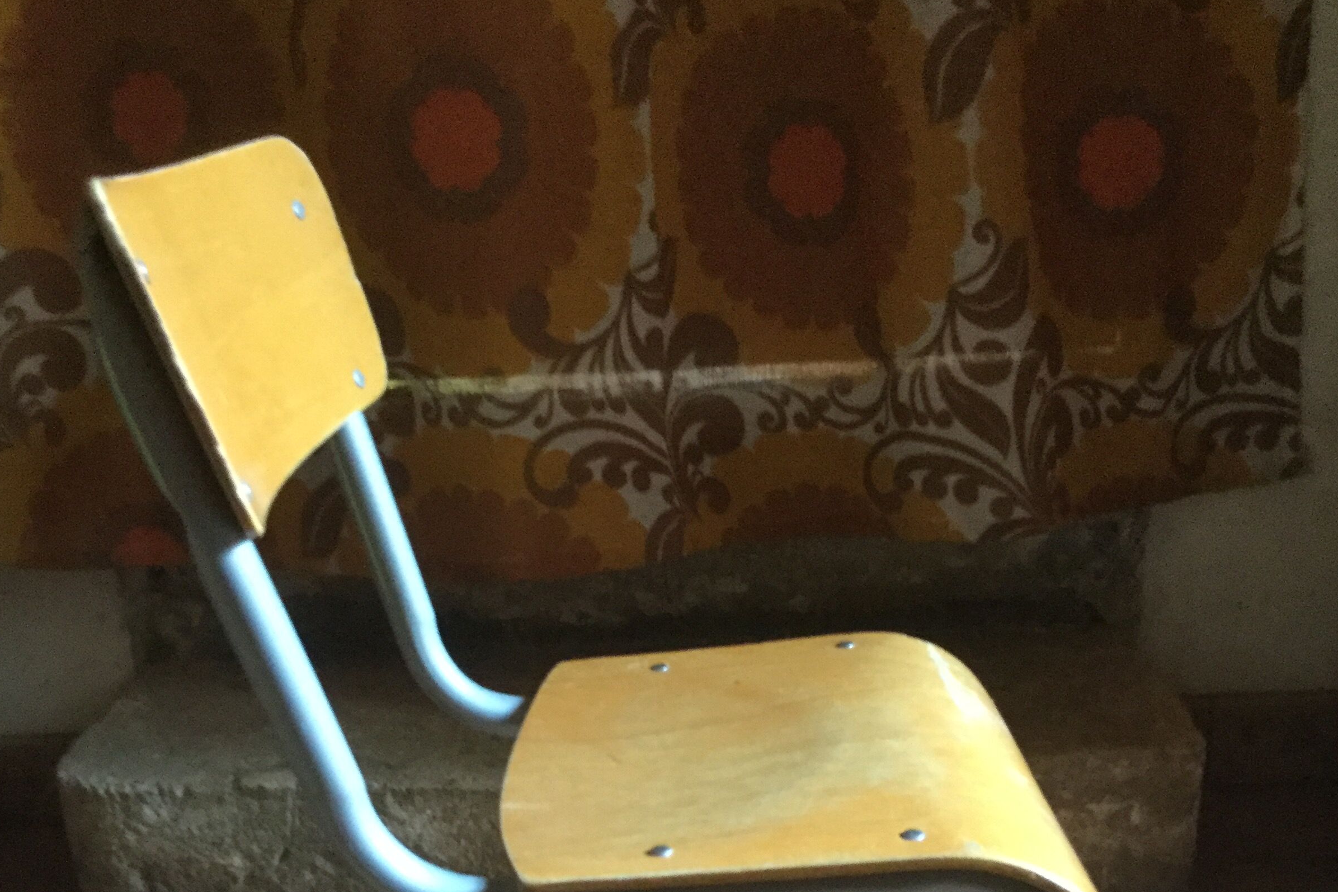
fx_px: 1635
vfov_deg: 29.2
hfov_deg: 44.5
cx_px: 661
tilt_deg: -25.4
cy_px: 810
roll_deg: +2.0
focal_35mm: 44
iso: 400
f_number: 2.4
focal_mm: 3.3
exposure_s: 1/17
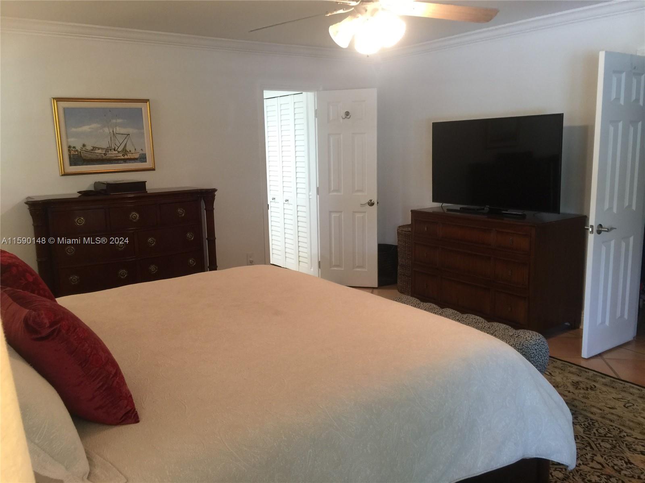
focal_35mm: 29
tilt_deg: -11.4
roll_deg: +0.3
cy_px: 242
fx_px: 540
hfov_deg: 61.7
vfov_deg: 48.2
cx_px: 322
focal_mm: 4.15
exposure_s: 1/15
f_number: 2.2
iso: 64
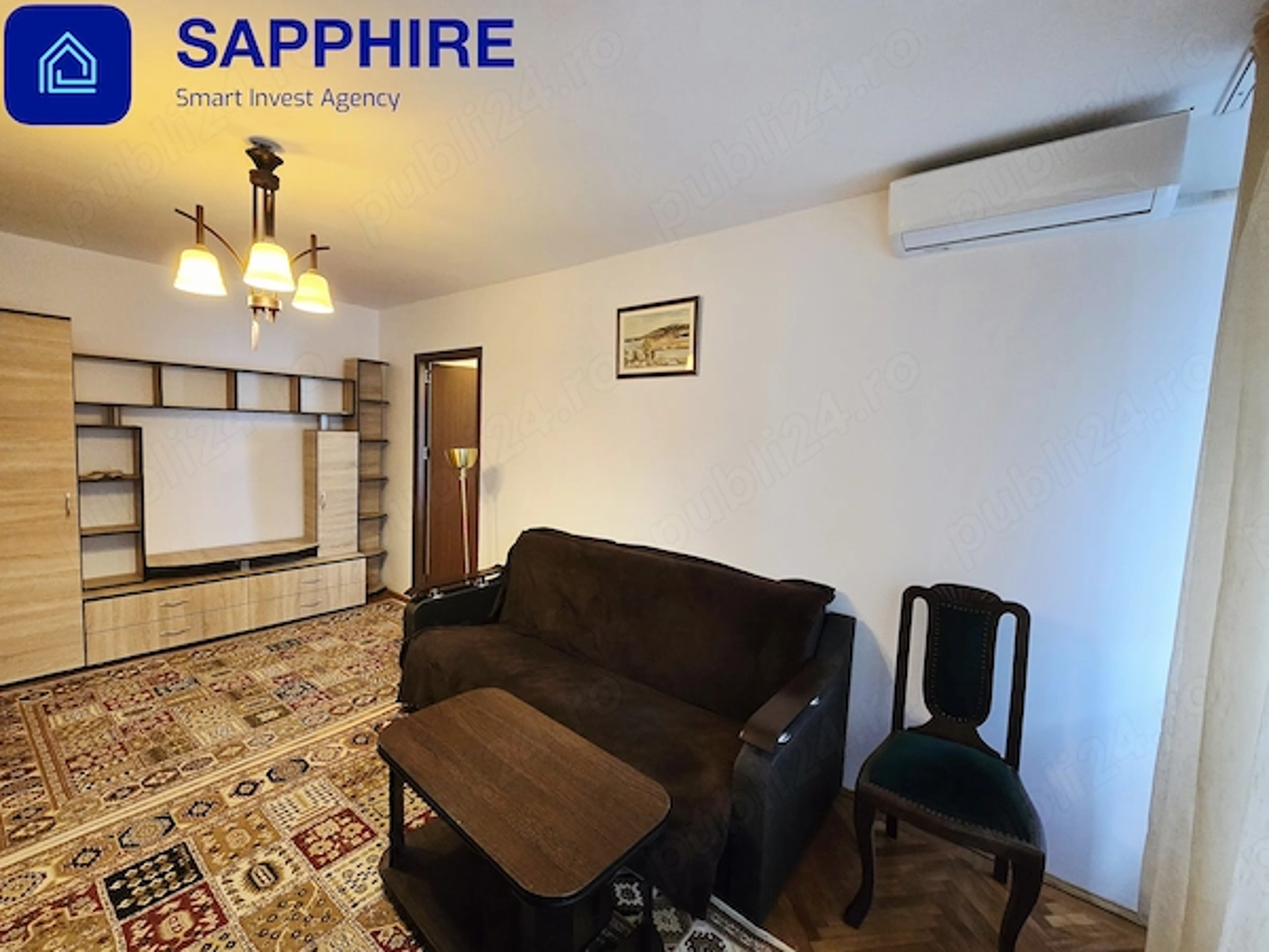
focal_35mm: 13
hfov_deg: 106.2
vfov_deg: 89.9
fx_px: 477
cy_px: 476
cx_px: 634
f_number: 2.2
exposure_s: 1/50.3
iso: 500
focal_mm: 2.2
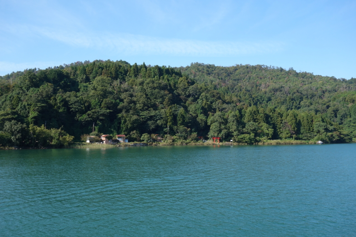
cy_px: 119
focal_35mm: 37
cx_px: 175
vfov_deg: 36.0
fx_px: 366
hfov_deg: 51.9
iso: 125
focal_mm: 13.42
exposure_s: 1/320
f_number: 5.6
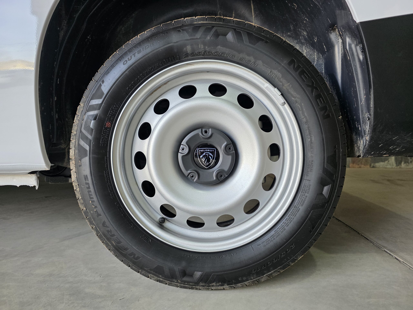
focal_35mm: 23
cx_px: 206
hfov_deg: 73.9
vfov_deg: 58.9
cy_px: 155
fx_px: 274
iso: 160
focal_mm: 6.3
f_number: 1.7
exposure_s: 1/180
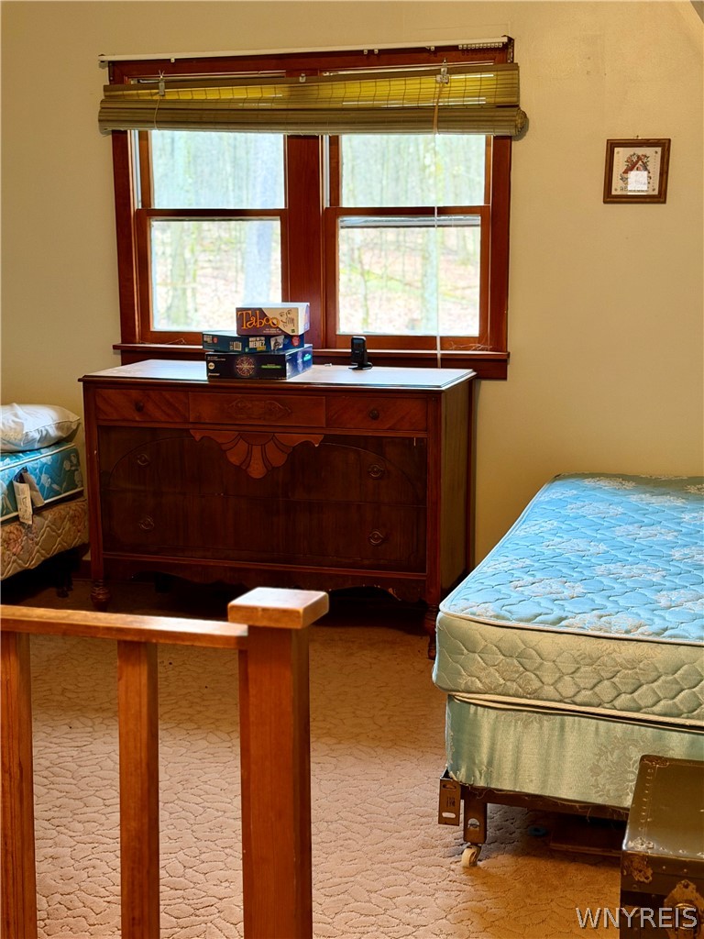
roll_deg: -0.6
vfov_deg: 39.7
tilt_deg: -10.6
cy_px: 470
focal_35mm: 48
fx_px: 1302
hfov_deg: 30.3
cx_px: 352
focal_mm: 6.76
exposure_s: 1/40
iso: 400
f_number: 1.78
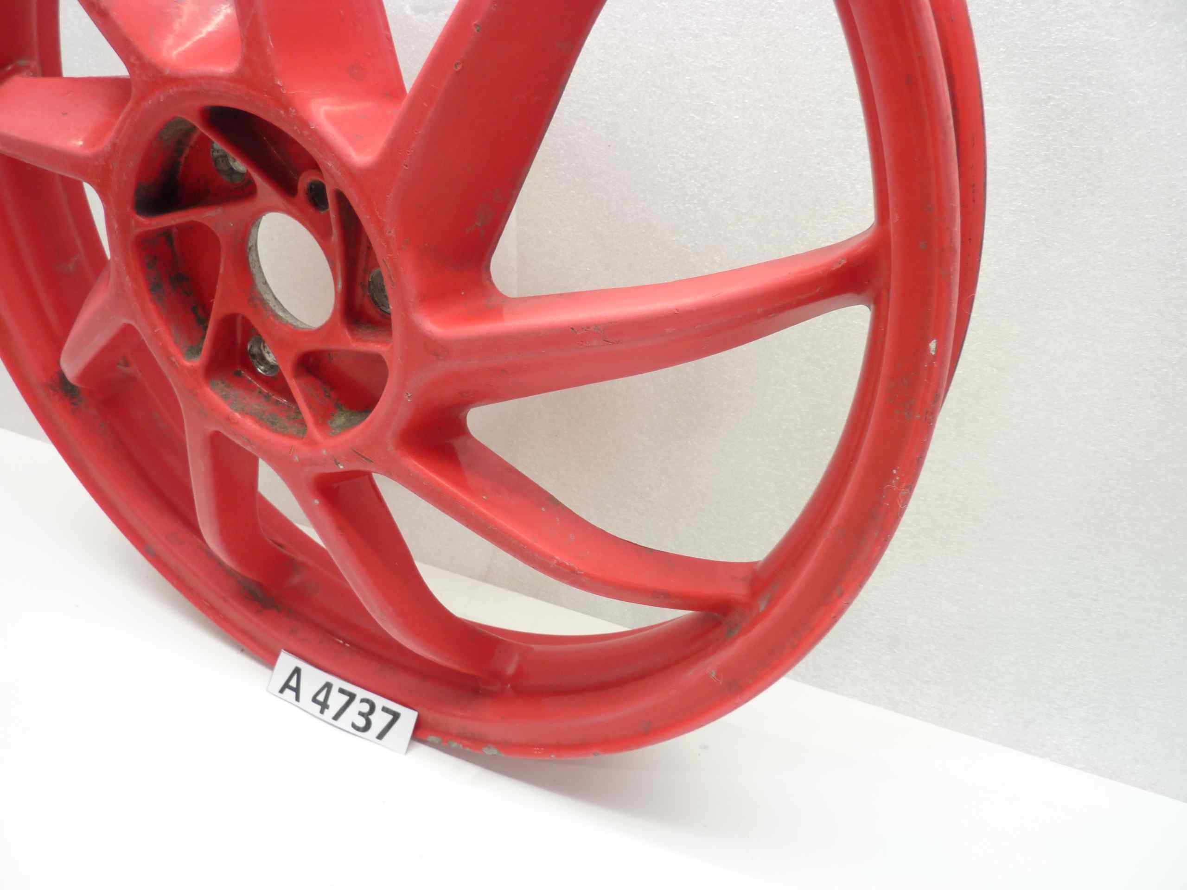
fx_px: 857
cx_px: 594
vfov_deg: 54.9
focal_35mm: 25
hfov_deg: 69.4
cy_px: 445
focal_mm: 4.1
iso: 80
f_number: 3.3
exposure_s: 1/8
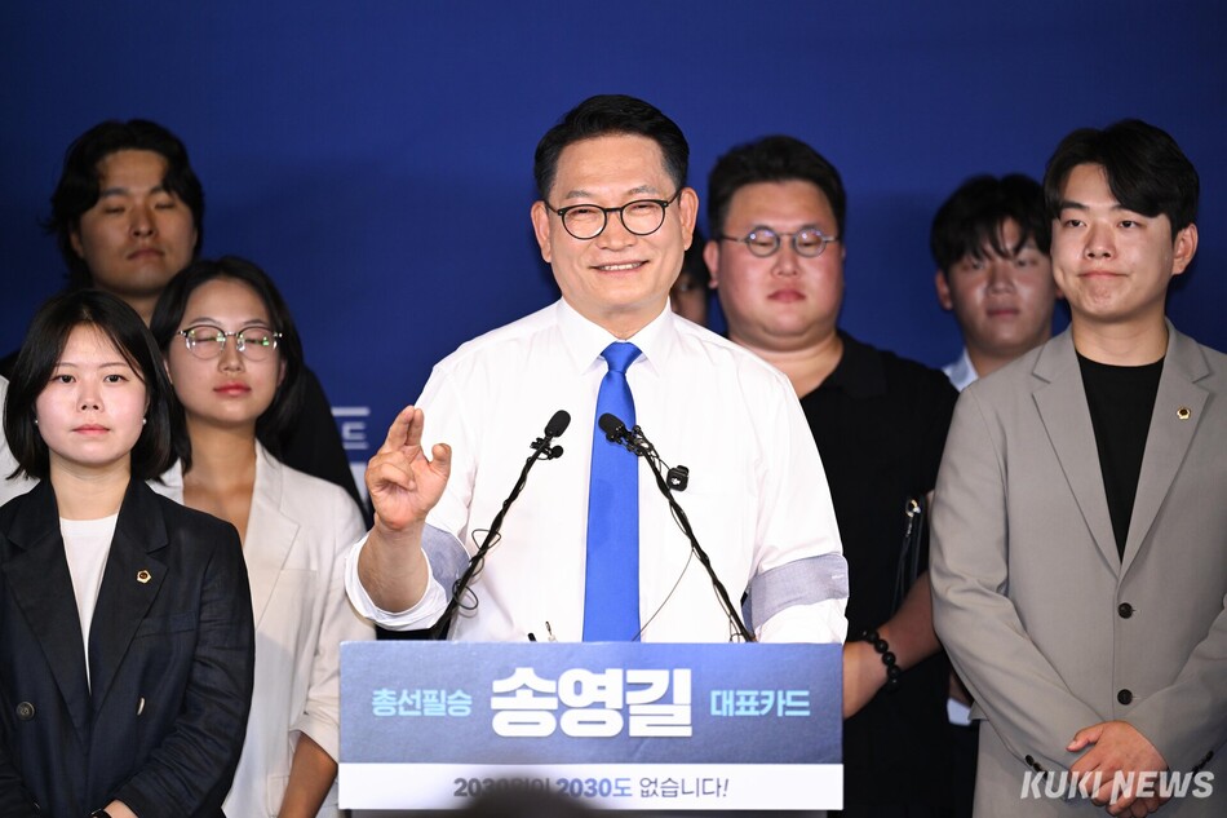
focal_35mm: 165
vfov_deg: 8.3
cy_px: 409
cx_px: 614
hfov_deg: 12.5
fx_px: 5622
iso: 800
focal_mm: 165
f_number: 2.8
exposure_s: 1/400
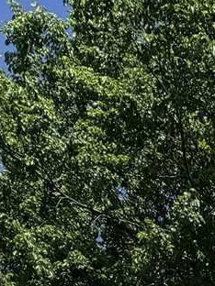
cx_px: 710
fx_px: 1466
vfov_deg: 8.1
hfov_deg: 7.2
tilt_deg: +12.8
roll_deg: +1.3
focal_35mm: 177
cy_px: 1047
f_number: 1.78
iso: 80
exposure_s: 1/4975
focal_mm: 6.76
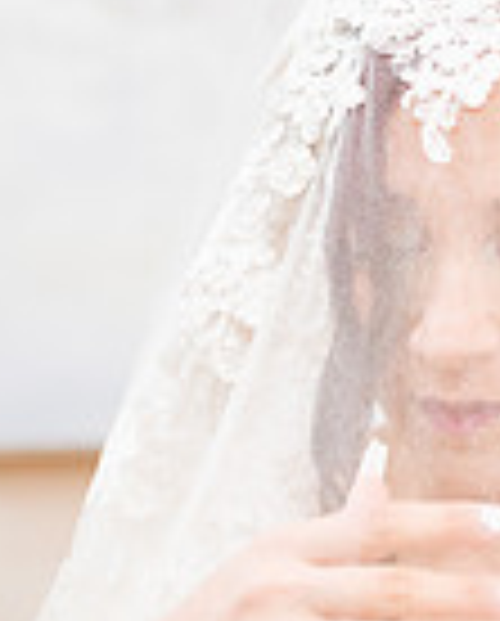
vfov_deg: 17.8
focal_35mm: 107
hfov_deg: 14.3
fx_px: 1973
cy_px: 454
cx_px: 459
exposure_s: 1/500
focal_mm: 35
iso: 1250
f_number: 1.8
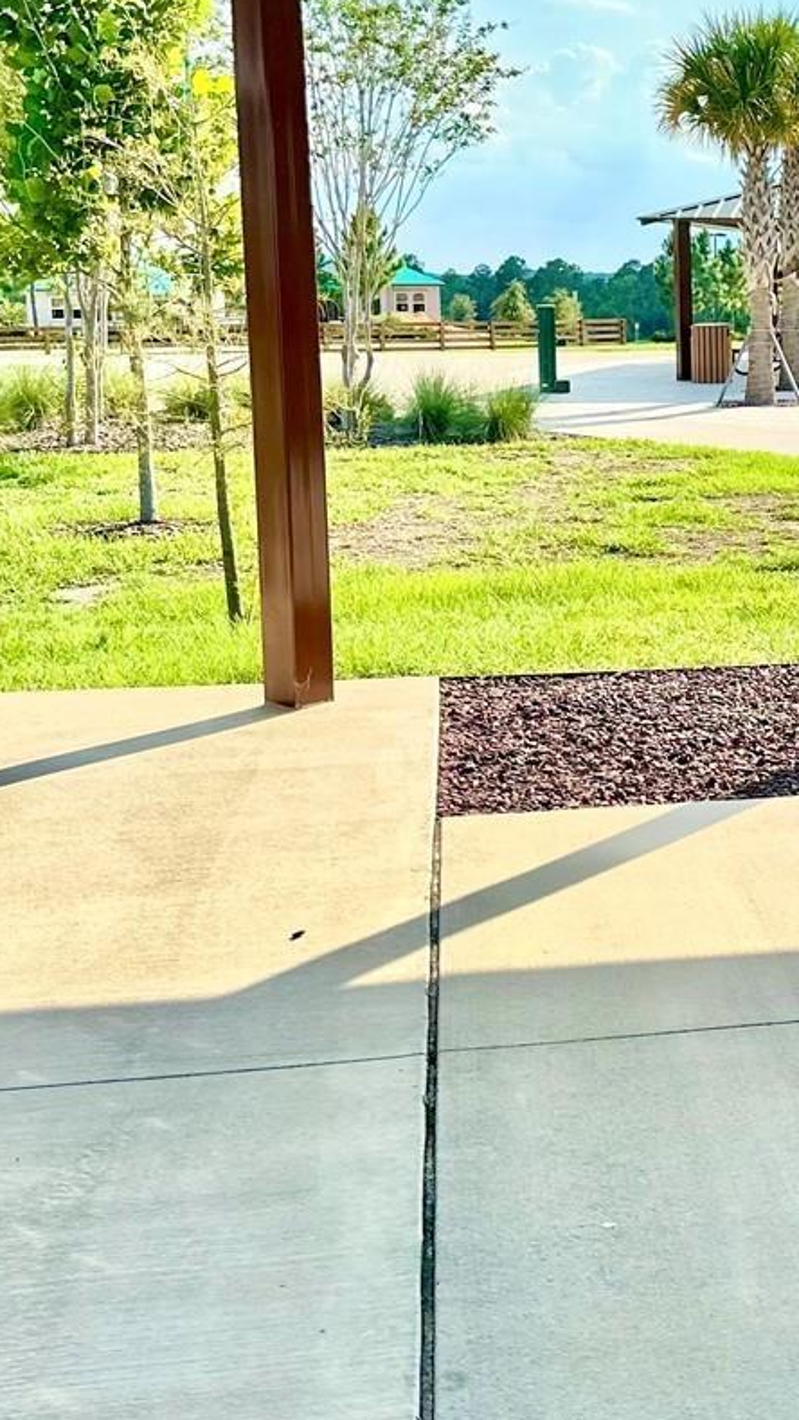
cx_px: 885
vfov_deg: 38.9
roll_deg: -0.4
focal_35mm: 53
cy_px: 522
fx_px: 1996
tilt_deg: -7.6
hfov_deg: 21.4
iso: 80
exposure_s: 1/4762
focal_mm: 6.86
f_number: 1.78
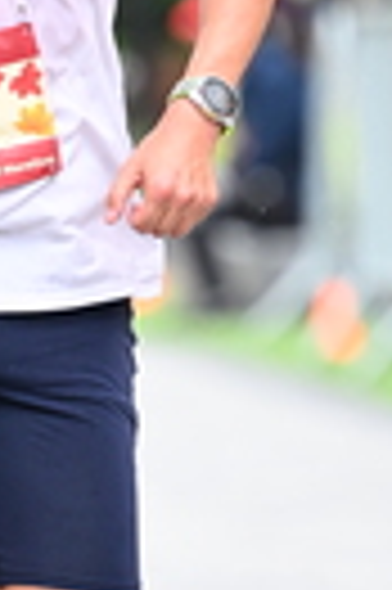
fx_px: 11365
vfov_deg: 3.0
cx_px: 88
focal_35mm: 694
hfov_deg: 2.0
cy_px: 257
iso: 1250
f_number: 2.8
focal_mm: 165
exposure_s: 1/1250
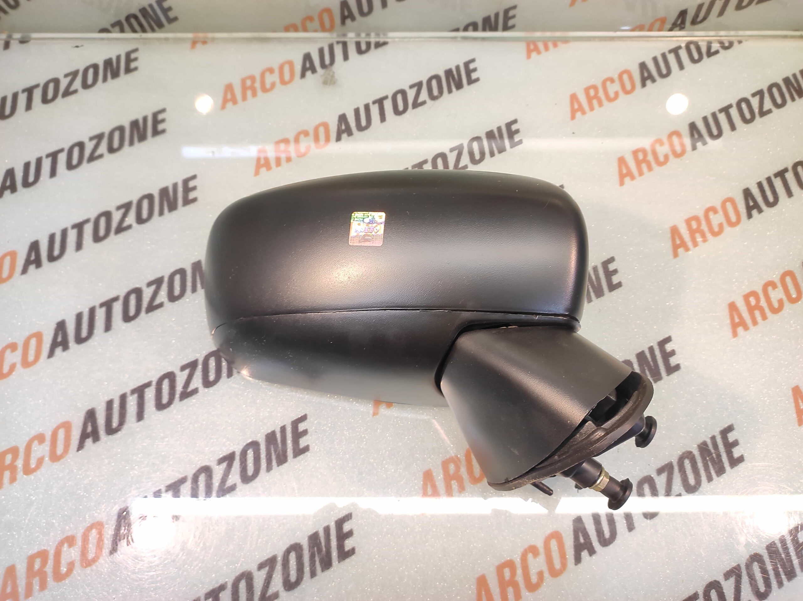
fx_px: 394
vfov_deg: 74.7
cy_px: 300
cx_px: 402
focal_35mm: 17
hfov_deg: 91.1
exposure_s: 1/33
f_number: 1.79
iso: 243
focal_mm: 4.74
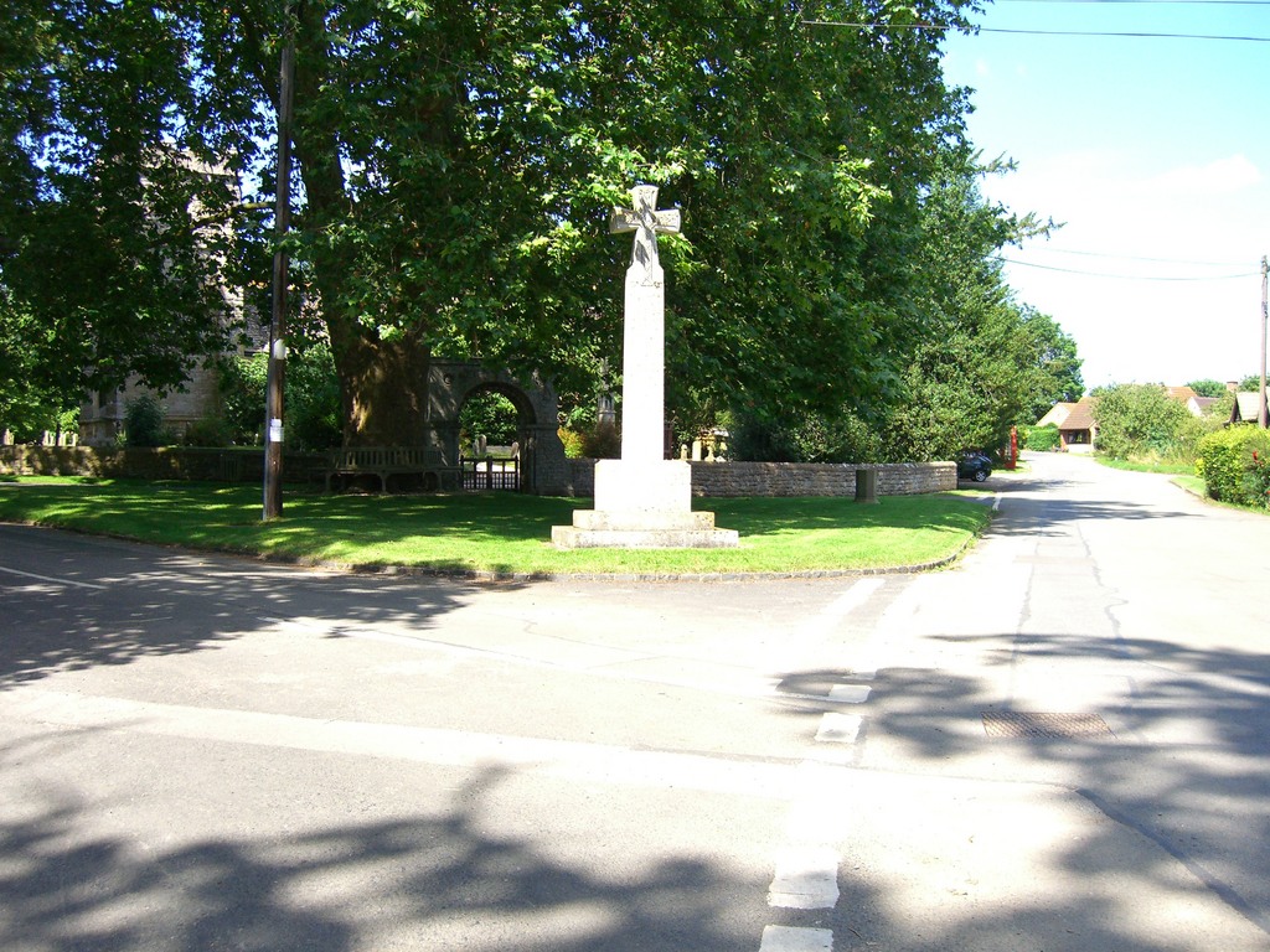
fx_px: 1394
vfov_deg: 37.7
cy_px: 476
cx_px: 635
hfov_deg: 49.0
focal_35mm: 38
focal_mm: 7.9
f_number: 2.8
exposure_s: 1/640
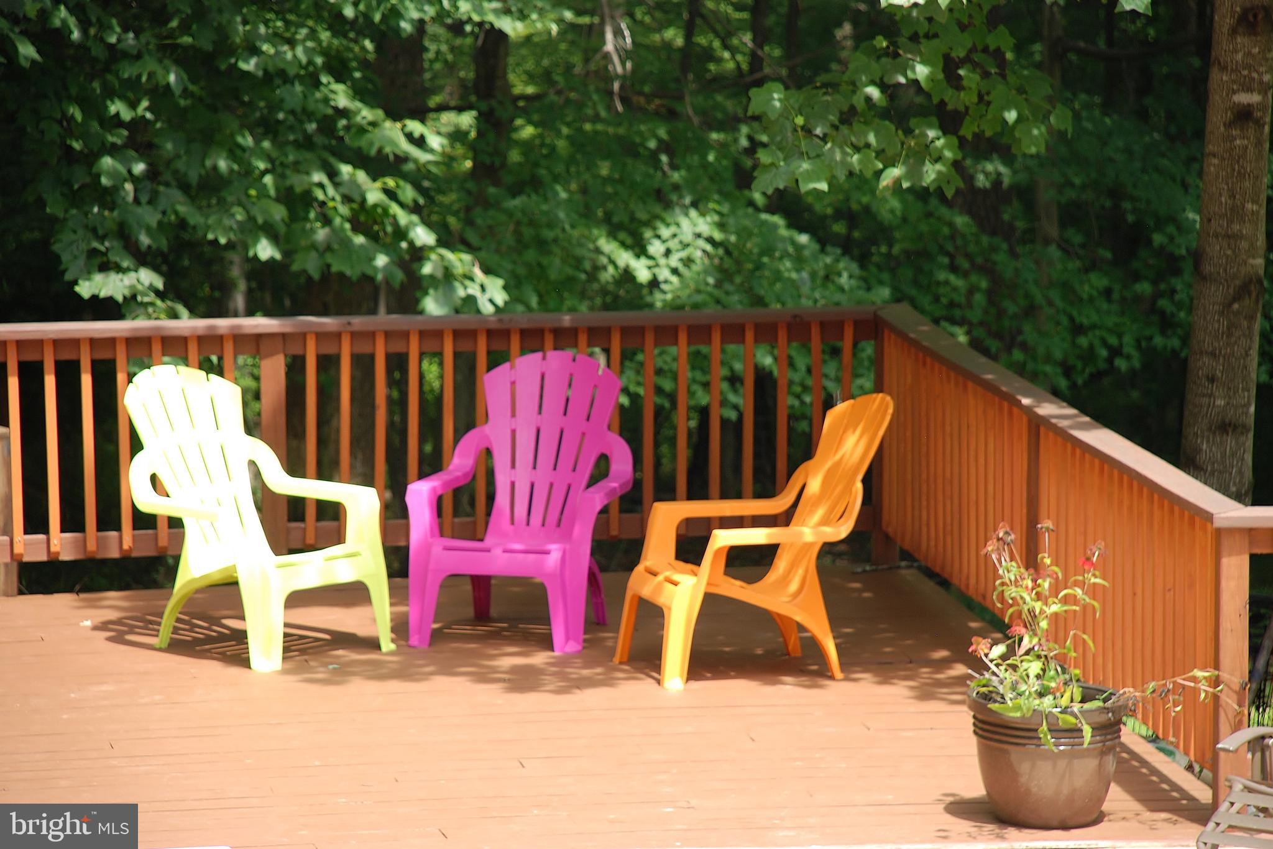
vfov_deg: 6.8
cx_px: 636
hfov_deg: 10.2
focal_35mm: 202
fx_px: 7161
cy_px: 424
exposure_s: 1/100
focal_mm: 135
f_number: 5.6
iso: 200
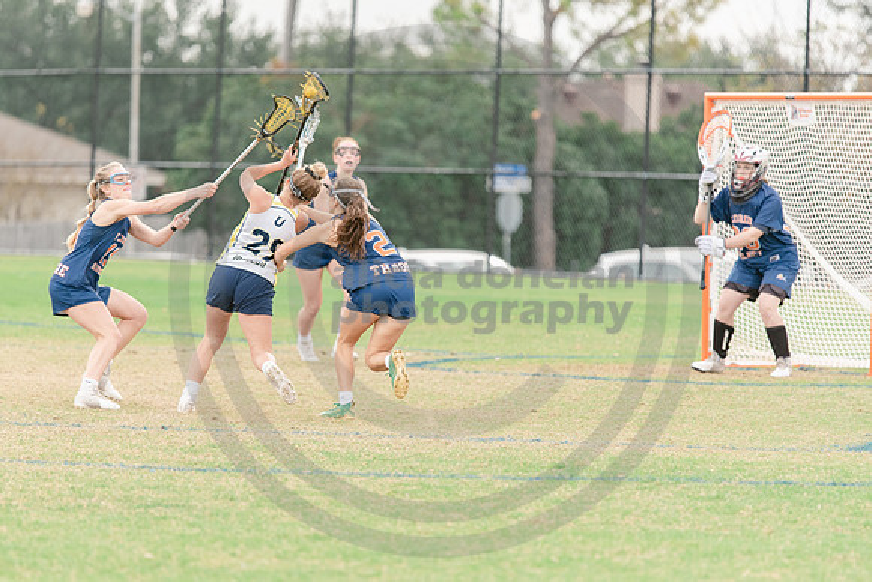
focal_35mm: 267
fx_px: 6457
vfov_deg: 5.2
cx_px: 384
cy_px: 287
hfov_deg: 7.7
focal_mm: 200
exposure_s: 1/1250
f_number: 2.8
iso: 450
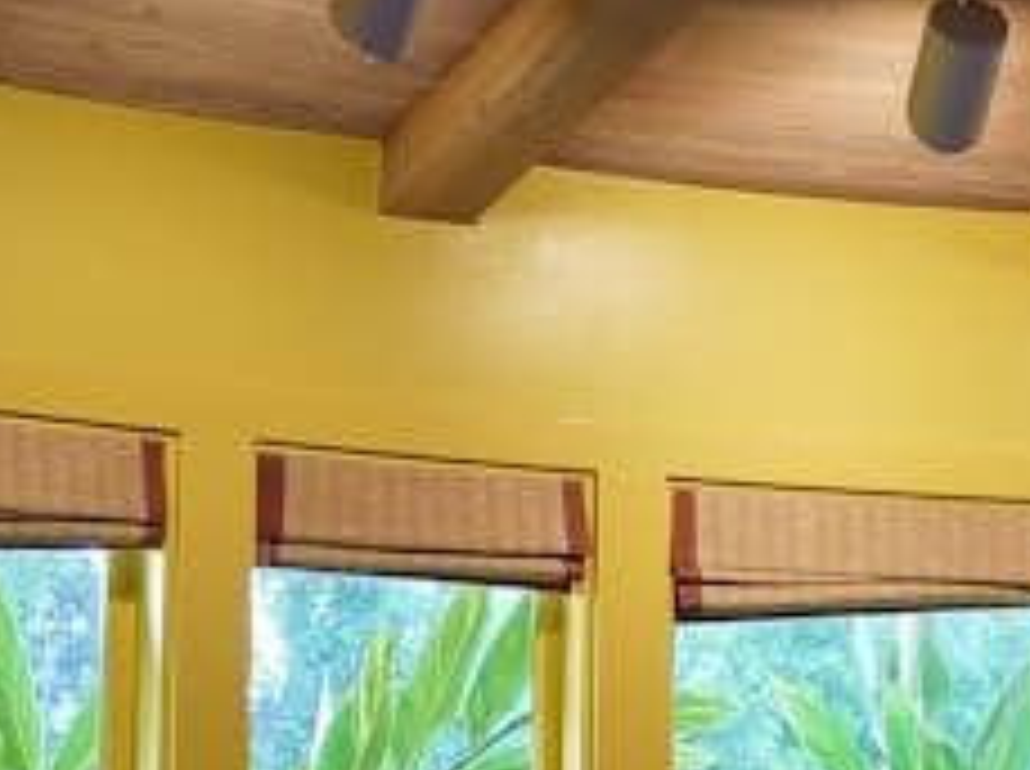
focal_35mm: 140
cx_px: 990
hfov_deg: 13.9
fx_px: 4159
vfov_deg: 10.5
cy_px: 621
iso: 100
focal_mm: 20
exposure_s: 1/30
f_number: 1.7
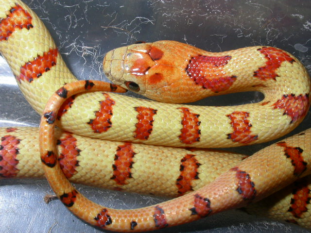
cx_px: 156
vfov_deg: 15.9
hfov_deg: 21.1
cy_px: 116
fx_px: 836
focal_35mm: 93
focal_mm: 19.3
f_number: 7.7
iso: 100
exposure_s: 1/125
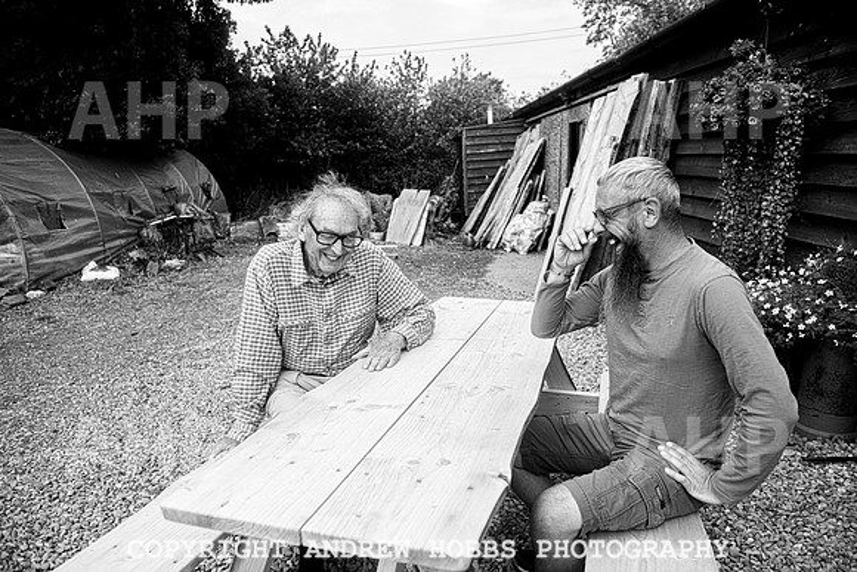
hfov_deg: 73.7
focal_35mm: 24
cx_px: 428
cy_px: 286
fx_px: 571
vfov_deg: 53.2
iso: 250
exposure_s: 1/1600
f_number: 4.5
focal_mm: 24
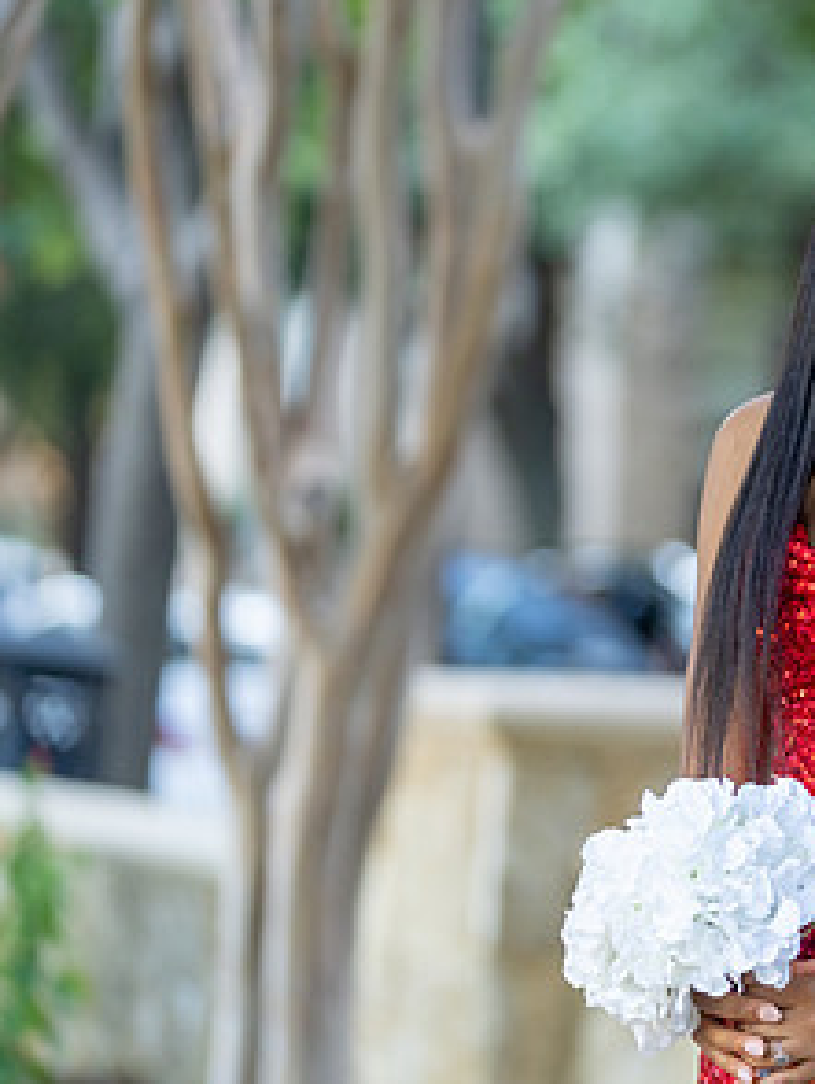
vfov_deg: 8.3
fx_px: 7429
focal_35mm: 237
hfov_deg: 6.3
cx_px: 907
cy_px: 525
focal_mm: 125
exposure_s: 1/320
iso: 800
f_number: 2.8
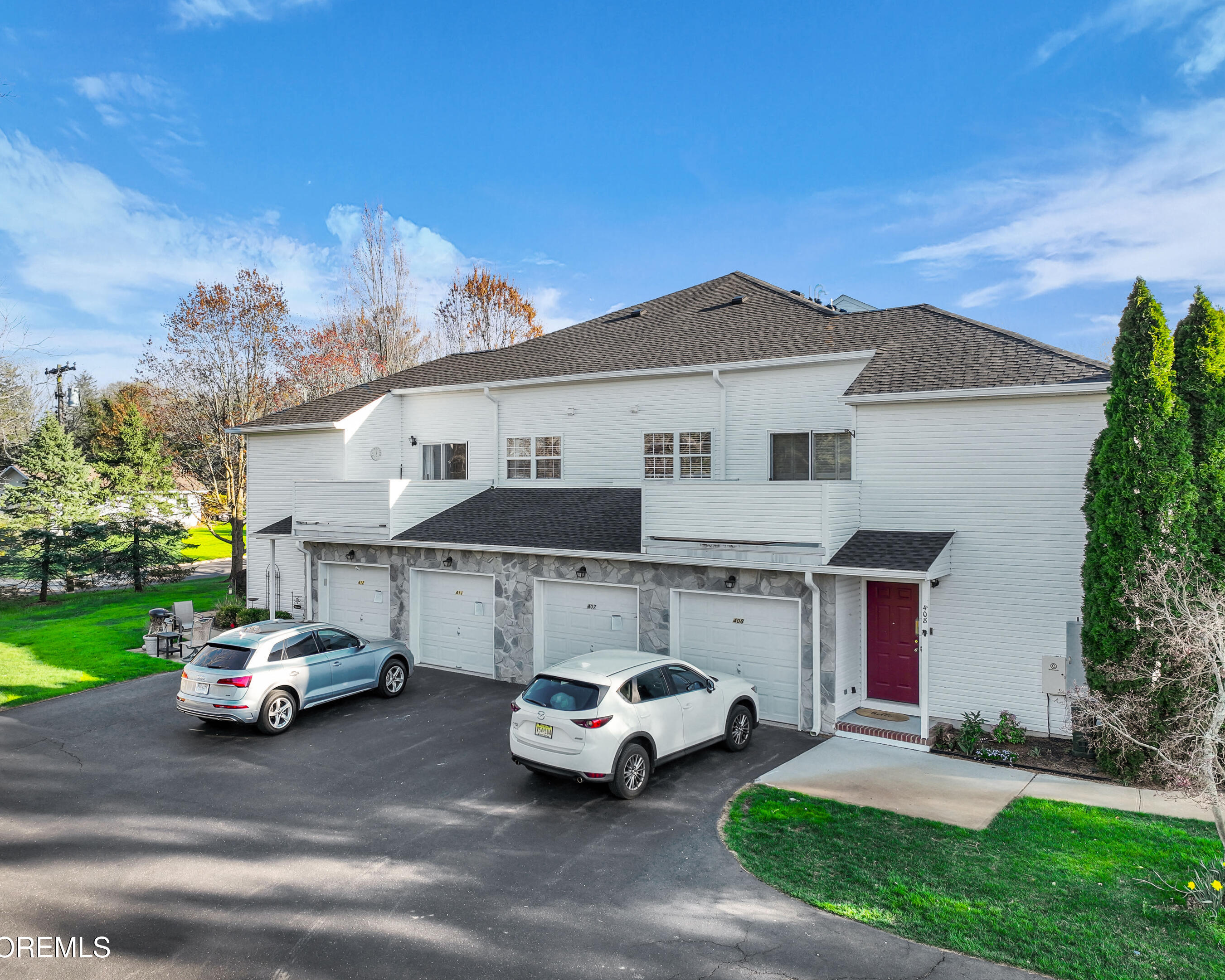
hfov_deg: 65.9
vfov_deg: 54.9
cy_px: 484
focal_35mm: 26
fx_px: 943
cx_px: 556
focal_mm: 12.29
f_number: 2.8
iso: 190
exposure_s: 1/1000
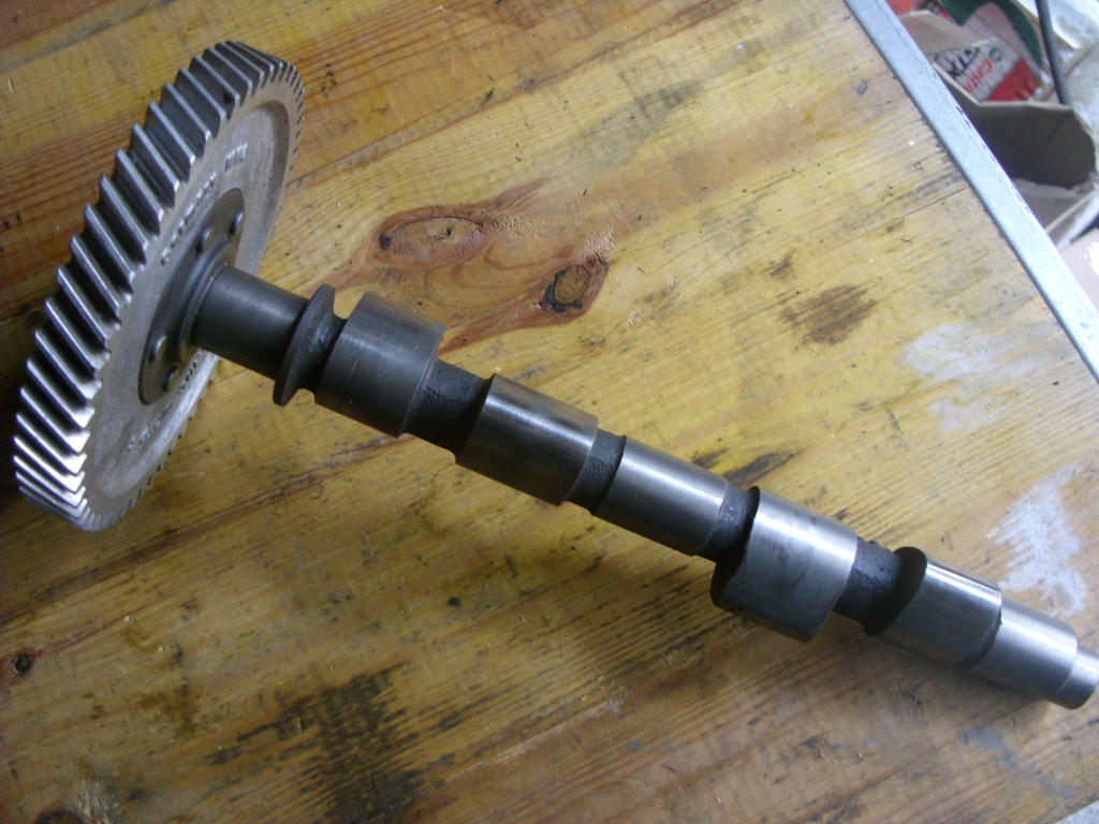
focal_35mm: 38
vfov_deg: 37.7
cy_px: 412
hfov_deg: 49.0
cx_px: 550
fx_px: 1206
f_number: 2.8
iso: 300
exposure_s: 1/15
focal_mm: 6.3
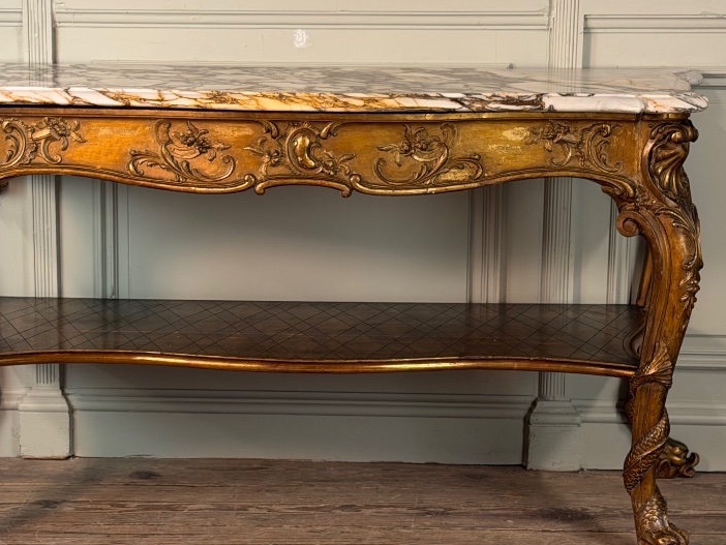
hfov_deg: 23.8
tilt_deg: -10.8
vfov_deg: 18.0
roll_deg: +0.2
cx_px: 289
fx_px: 1720
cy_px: 247
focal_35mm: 82
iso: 125
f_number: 1.78
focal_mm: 6.76
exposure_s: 1/50
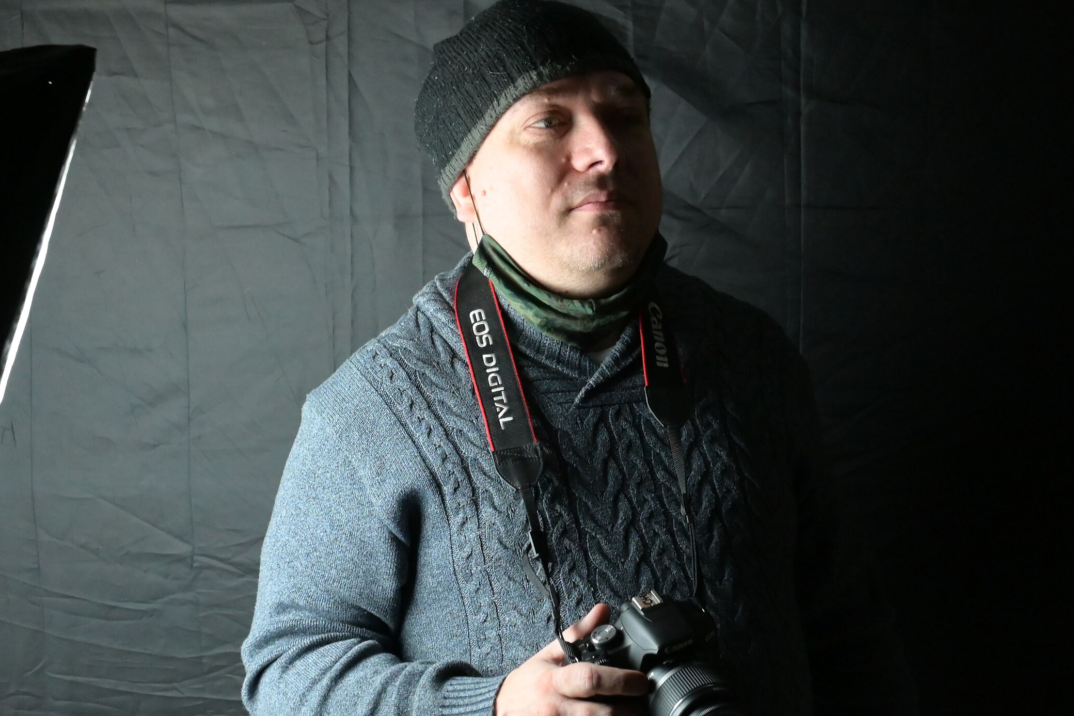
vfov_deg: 15.2
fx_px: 2685
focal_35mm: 90
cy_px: 339
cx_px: 551
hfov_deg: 22.6
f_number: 5.6
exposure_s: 1/200
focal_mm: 52
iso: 6400
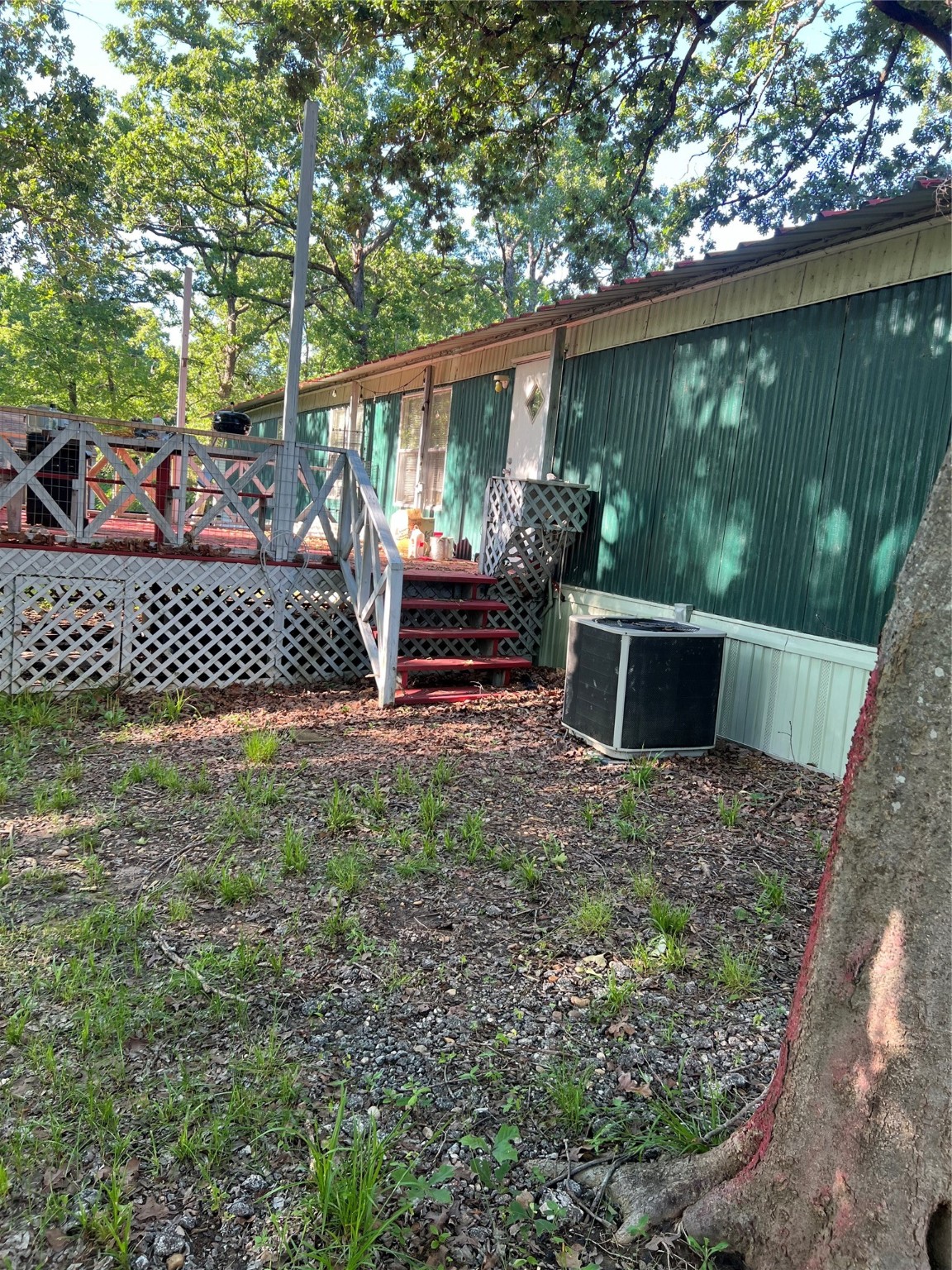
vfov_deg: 67.3
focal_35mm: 26
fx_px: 953
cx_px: 476
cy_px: 635
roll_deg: -5.9
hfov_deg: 53.1
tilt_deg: -7.5
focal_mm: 5.7
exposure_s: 1/125
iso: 40
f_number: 1.5
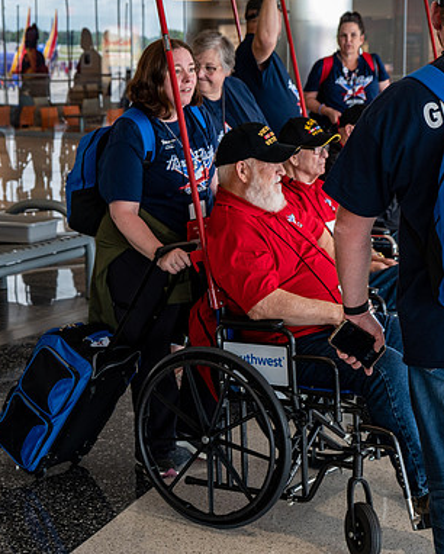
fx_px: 1215
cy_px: 277
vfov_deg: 25.7
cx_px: 178
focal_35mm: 74
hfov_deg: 20.7
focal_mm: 52
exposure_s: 1/80
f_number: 5.6
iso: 720
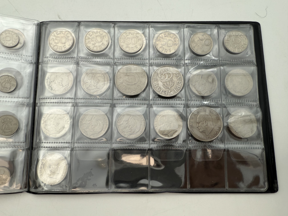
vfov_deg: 56.8
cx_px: 144
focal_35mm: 24
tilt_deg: -80.3
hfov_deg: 71.6
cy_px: 108
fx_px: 200
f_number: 2.2
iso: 40
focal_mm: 2.22
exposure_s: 1/237
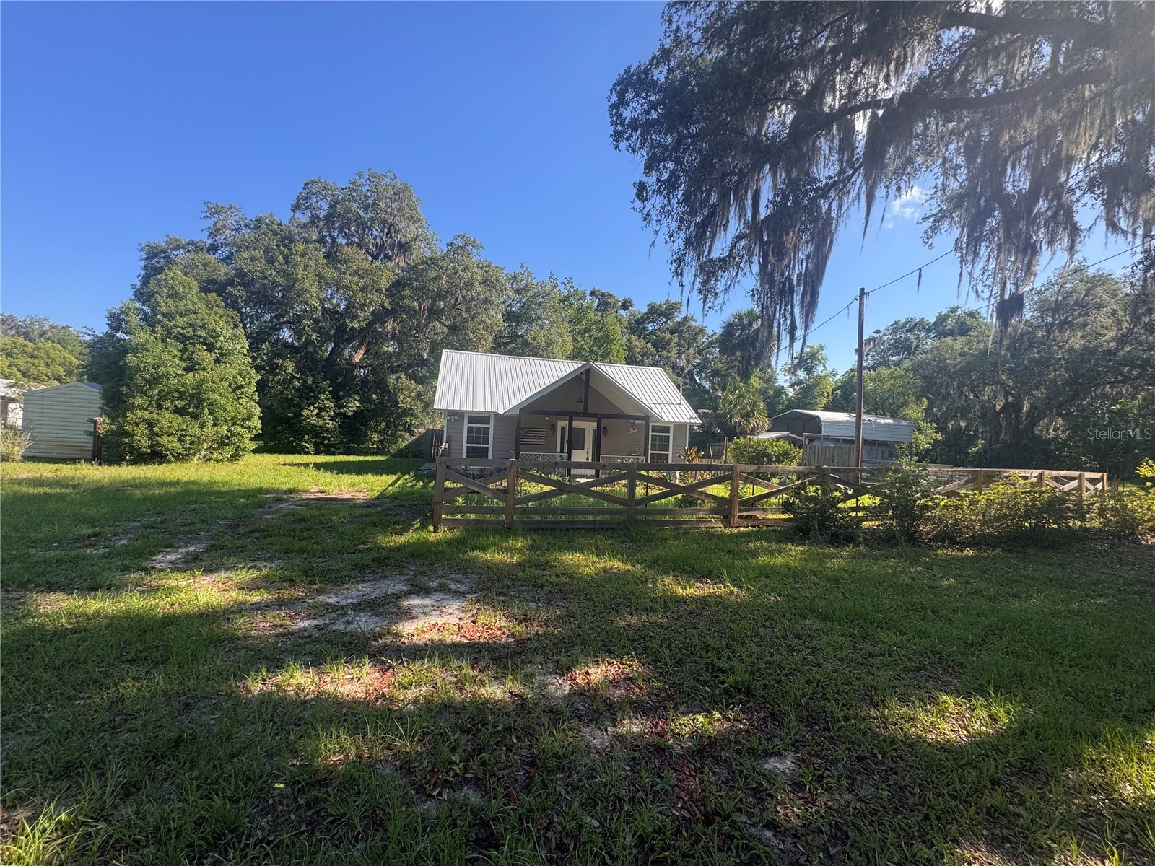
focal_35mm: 14
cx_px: 578
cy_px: 433
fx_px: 467
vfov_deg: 85.7
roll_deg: -3.5
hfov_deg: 102.1
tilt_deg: +0.3
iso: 40
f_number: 2.2
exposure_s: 1/687
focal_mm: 2.22
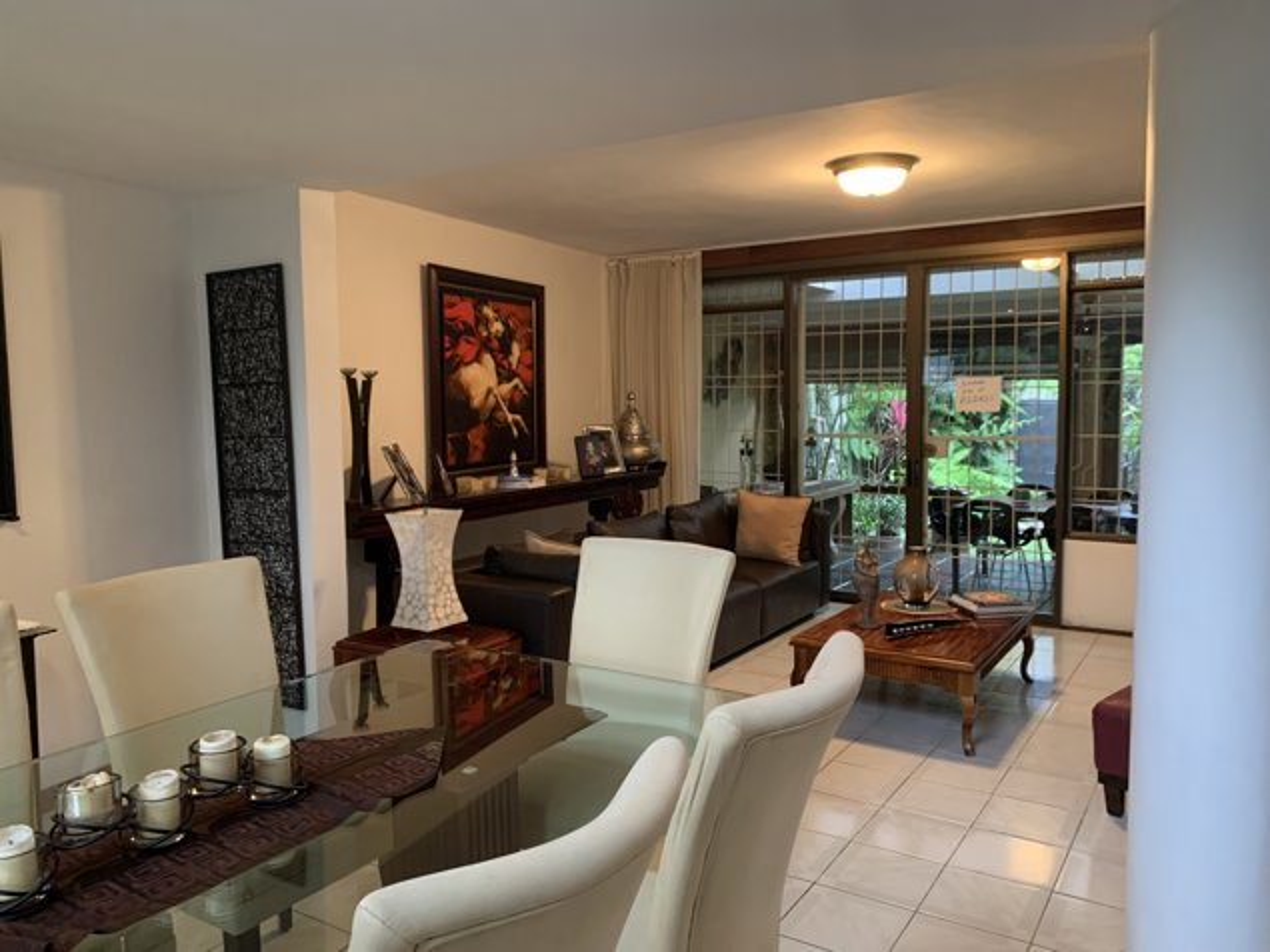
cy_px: 476
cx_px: 635
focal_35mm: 26
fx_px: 954
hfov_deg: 67.3
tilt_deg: -4.0
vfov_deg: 53.0
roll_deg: -0.4
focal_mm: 4.25
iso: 400
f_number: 1.8
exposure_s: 1/60
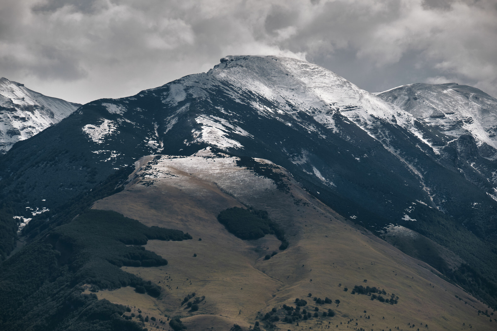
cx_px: 248
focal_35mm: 325
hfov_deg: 6.3
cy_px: 166
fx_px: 4486
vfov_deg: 4.2
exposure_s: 1/800
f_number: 9
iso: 200
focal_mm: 216.9
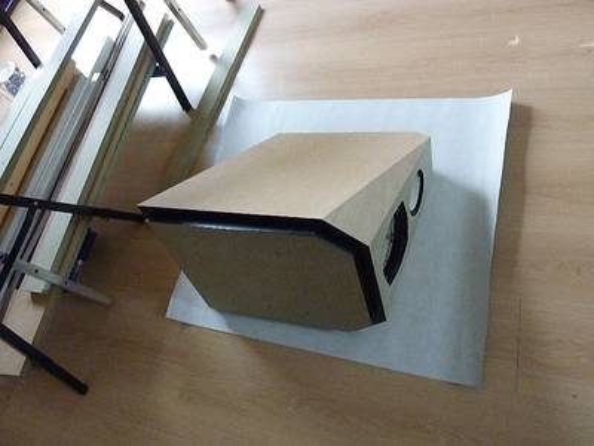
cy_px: 223
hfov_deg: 69.4
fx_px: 429
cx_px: 297
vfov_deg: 54.9
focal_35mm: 25
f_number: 3.3
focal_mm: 4.1
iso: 640
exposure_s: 1/60
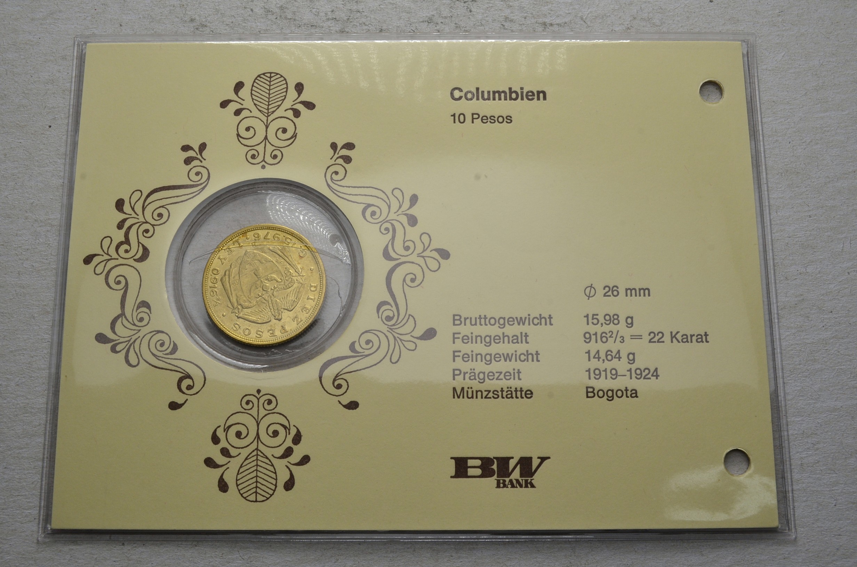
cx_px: 428
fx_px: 926
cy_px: 284
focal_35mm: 39
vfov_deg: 34.1
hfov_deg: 49.6
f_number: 14
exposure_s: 1/250
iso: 400
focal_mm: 26
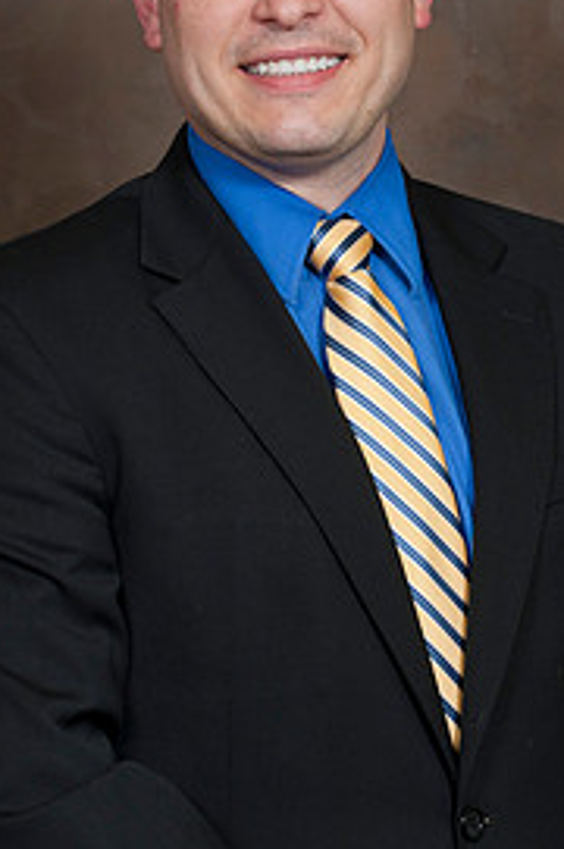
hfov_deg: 6.3
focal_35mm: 216
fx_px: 5089
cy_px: 282
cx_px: 324
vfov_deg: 9.5
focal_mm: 130
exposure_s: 1/125
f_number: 5.6
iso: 320
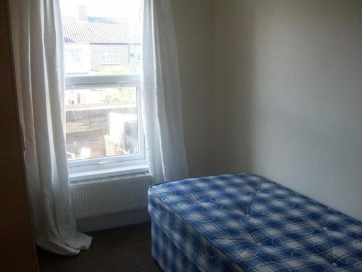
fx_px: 355
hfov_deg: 54.0
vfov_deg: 41.8
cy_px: 136
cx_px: 181
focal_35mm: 34
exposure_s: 1/121
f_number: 2.8
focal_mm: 5.7
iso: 160
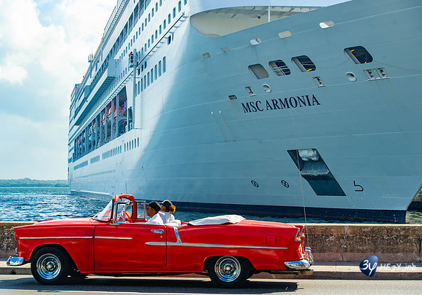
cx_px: 199
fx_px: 865
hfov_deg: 27.4
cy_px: 148
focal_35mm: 73
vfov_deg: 19.3
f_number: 7.1
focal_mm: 70
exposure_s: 1/200
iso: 100
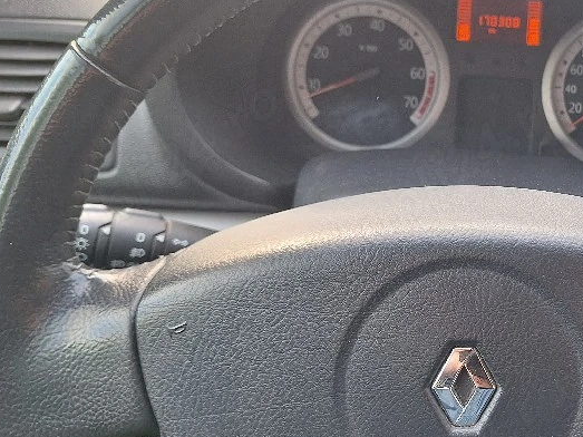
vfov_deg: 32.8
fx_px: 741
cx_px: 522
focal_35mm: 44
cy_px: 185
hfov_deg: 39.9
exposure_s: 1/100
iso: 64
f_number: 1.8
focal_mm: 5.54
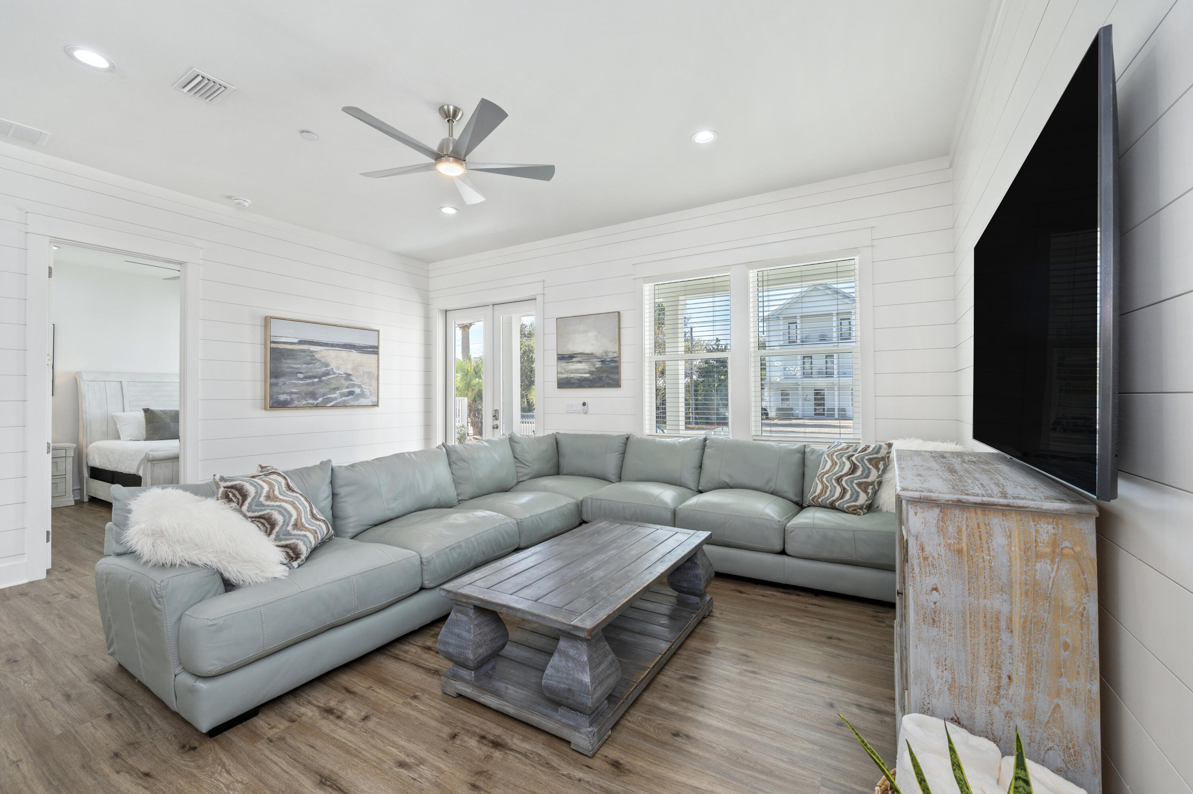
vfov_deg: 81.1
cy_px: 397
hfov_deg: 104.3
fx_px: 464
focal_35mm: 14
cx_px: 596
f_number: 9
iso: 320
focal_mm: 14
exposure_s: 1/30
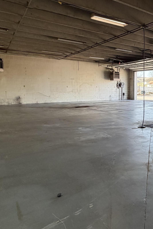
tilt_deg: -5.5
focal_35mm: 28
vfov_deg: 65.3
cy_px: 103
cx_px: 147
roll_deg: -0.8
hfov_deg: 41.4
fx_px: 179
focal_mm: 2.22
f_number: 2.2
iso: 125
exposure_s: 1/120
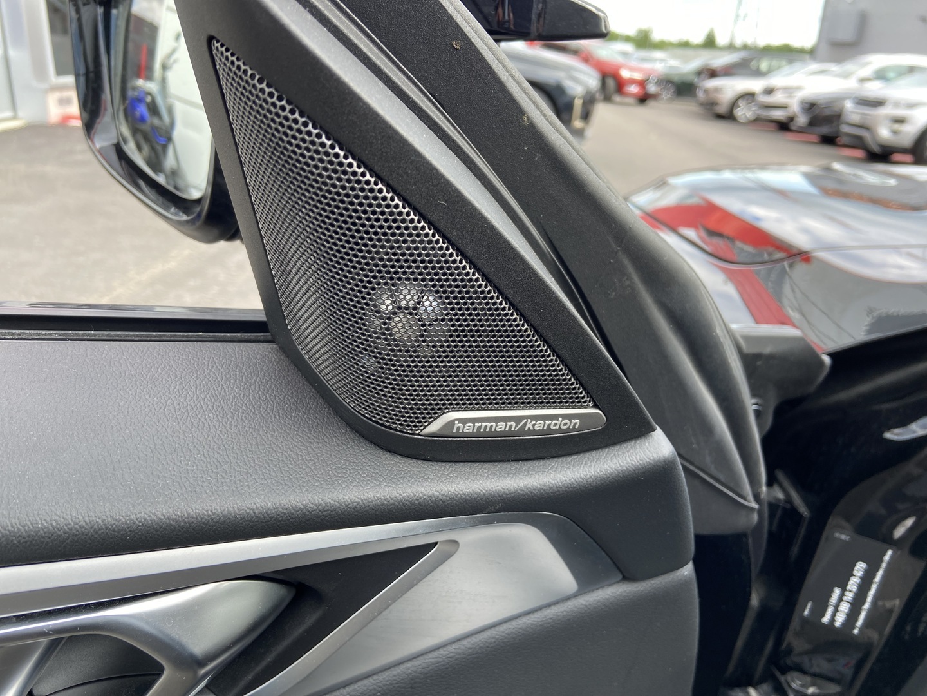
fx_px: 696
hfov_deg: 67.3
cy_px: 348
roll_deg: -2.4
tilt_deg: -22.8
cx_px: 464
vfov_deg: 53.1
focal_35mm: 26
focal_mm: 4.25
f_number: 1.8
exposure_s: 1/121
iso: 32
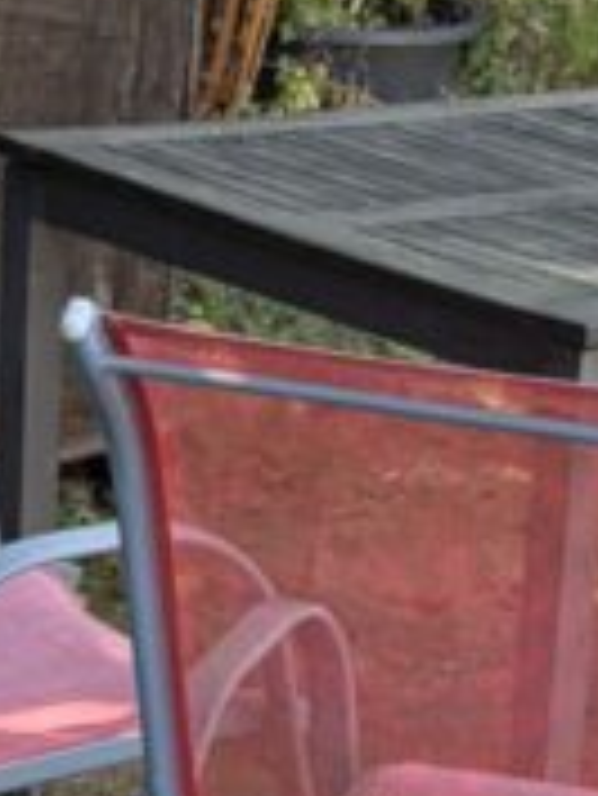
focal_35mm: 150
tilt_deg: -23.3
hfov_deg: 9.9
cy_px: 1079
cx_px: 261
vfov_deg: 12.7
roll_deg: -4.3
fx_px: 3451
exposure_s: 1/199
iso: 80
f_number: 1.6
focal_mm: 5.96
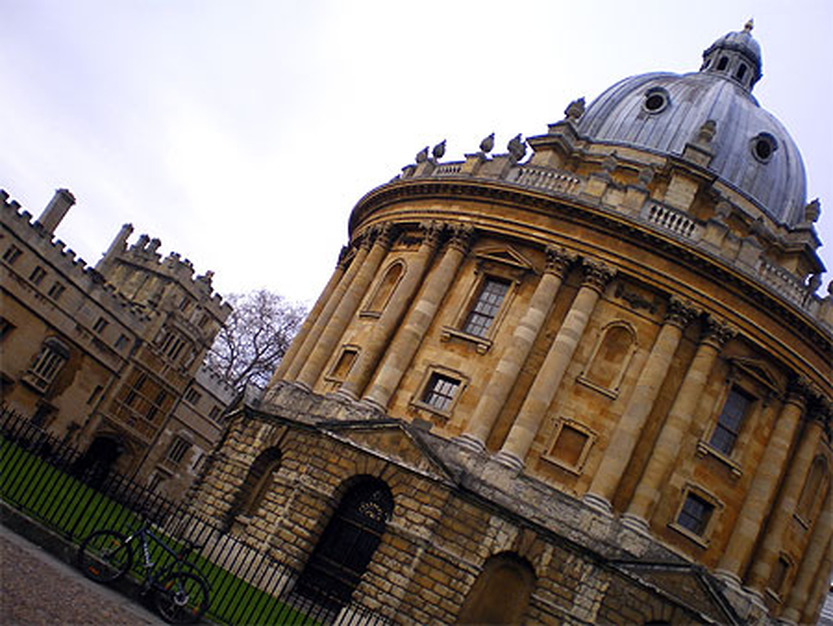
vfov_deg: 37.8
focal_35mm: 38
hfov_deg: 49.0
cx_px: 416
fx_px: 915
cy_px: 313
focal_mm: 6.3
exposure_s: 1/250
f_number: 3.1
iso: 64
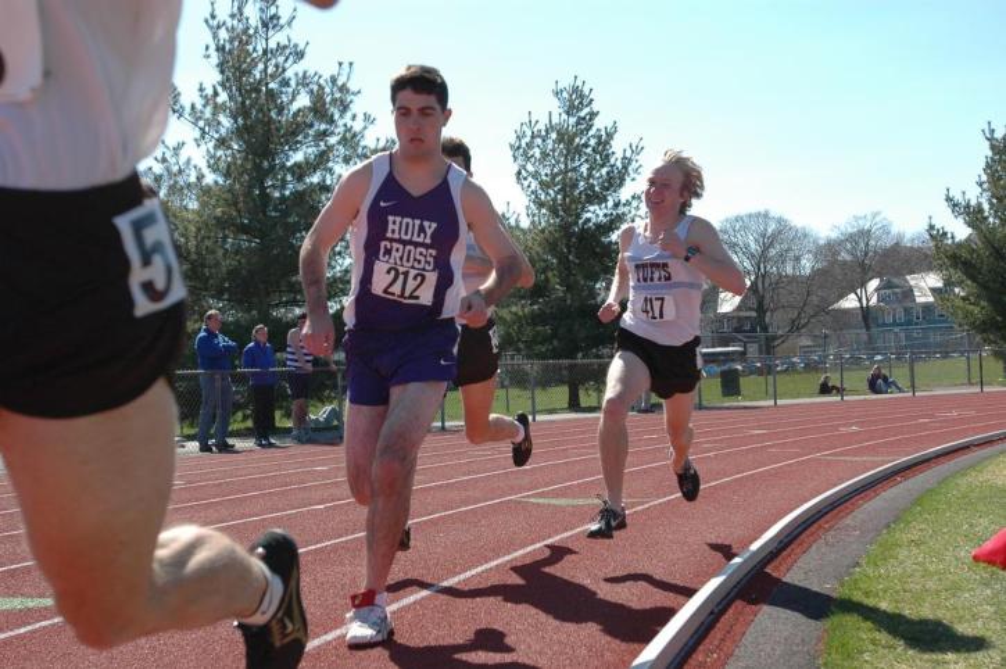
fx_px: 1340
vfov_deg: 28.0
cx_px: 503
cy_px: 334
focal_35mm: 48
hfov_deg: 41.1
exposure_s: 1/2000
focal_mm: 32
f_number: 5
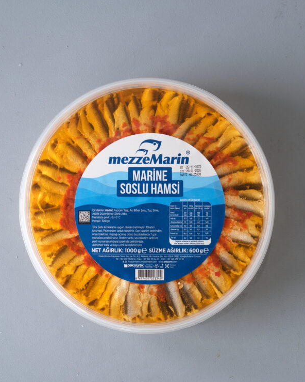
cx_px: 152
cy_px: 200
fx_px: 1095
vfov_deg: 19.8
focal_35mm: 97
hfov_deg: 15.9
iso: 400
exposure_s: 1/60
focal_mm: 56.5
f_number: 4.5
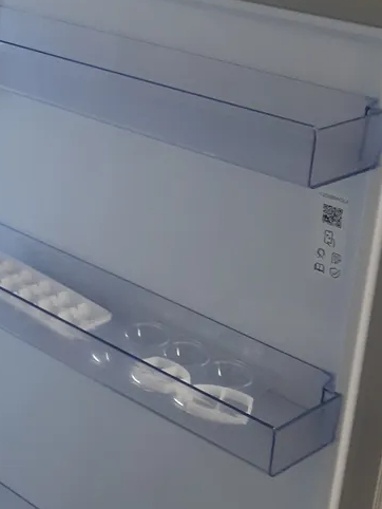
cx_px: -99
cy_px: 79
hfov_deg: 19.8
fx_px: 1014
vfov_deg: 27.4
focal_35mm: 69
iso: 125
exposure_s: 1/50
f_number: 1.7
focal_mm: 3.92
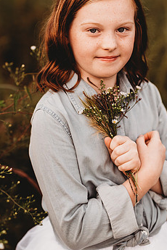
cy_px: 104
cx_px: 95
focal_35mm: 111
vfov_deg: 18.4
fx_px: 772
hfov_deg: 12.3
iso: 125
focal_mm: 85
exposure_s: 1/125
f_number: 2.2
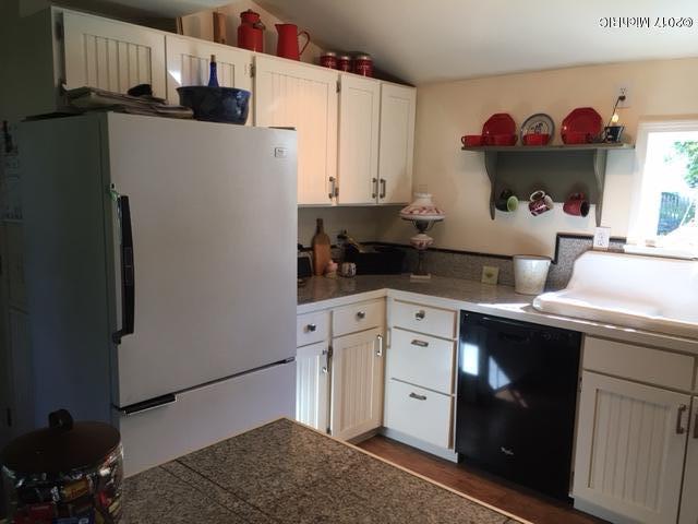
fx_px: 585
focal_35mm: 29
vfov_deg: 48.2
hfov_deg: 61.7
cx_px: 349
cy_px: 262
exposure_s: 1/30
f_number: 2.2
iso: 32
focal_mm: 4.15
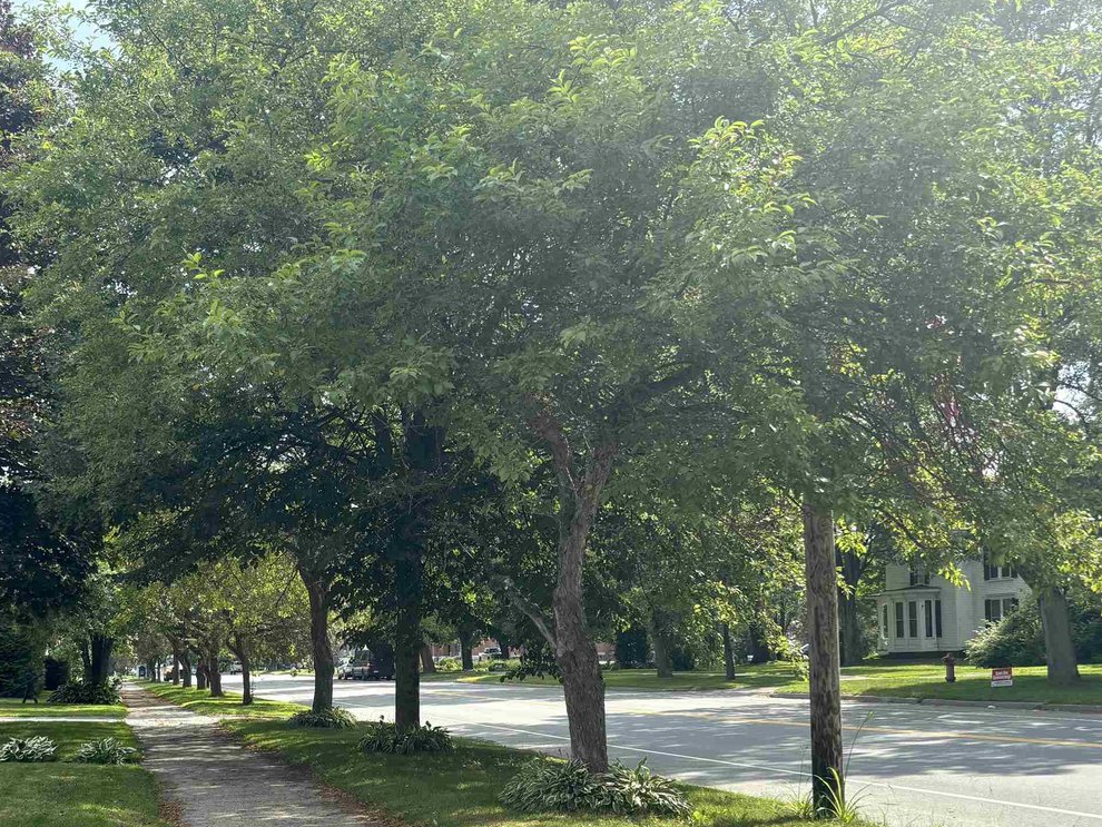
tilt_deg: +2.8
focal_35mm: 42
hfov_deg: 44.5
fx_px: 1337
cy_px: 597
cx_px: 423
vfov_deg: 33.8
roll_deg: +1.6
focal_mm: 5.96
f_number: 1.6
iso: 50
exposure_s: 1/1344
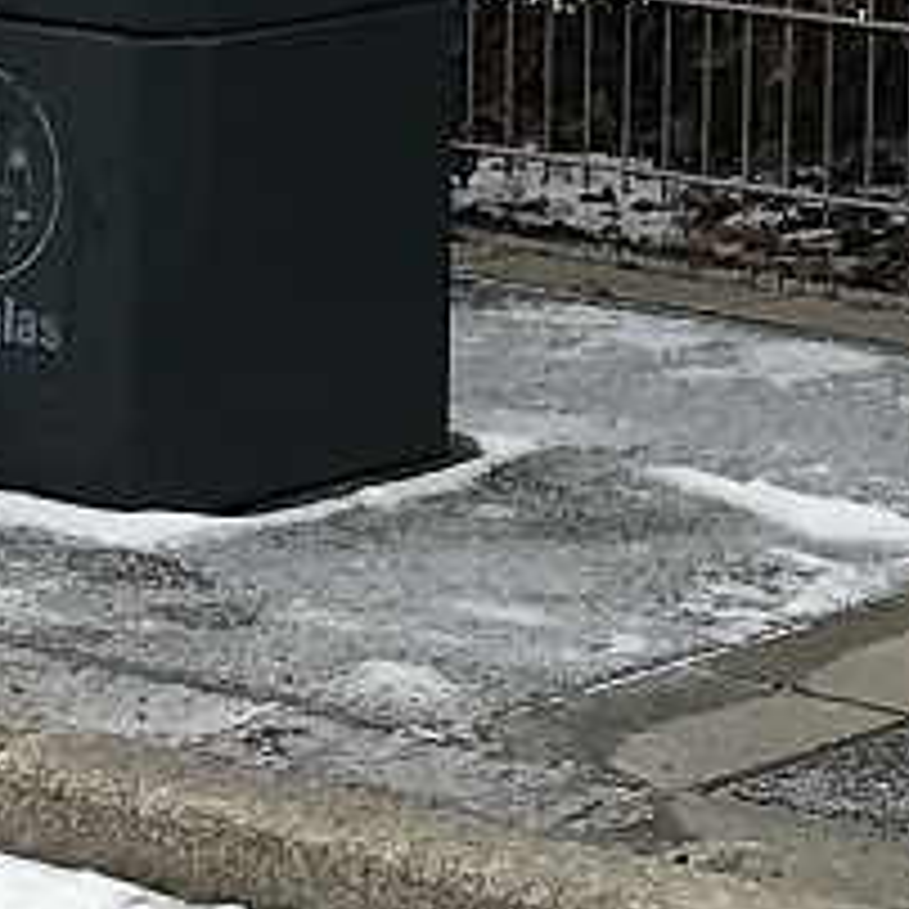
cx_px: -680
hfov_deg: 6.9
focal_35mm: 247
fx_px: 7338
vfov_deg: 7.0
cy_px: -328
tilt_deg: -5.6
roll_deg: +0.2
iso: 20
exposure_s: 1/307
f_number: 1.8
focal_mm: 3.99
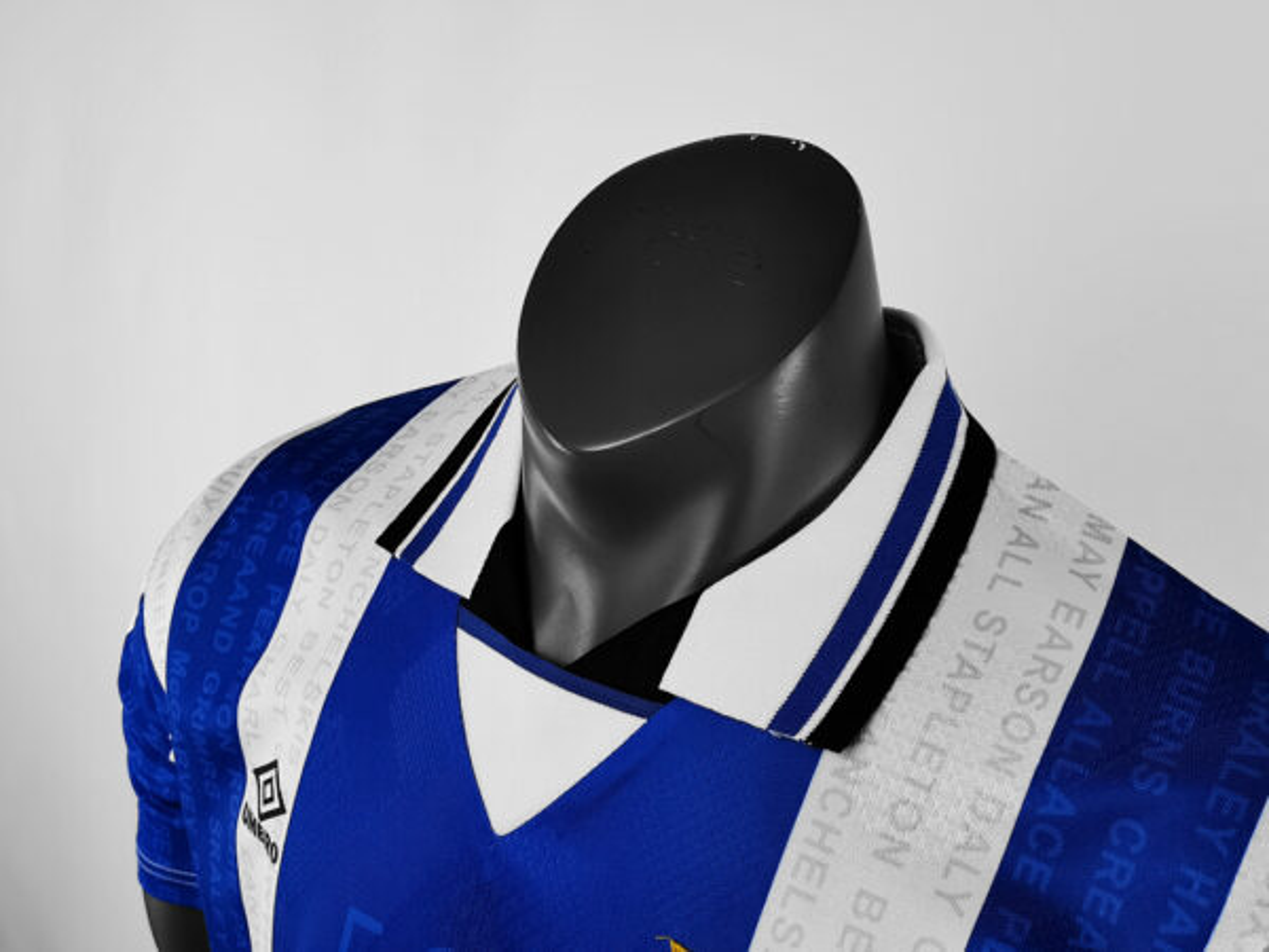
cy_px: 476
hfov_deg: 46.8
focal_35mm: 40
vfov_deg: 36.0
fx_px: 1466
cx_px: 634
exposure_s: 1/100
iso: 125
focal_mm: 5.58
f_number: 1.8
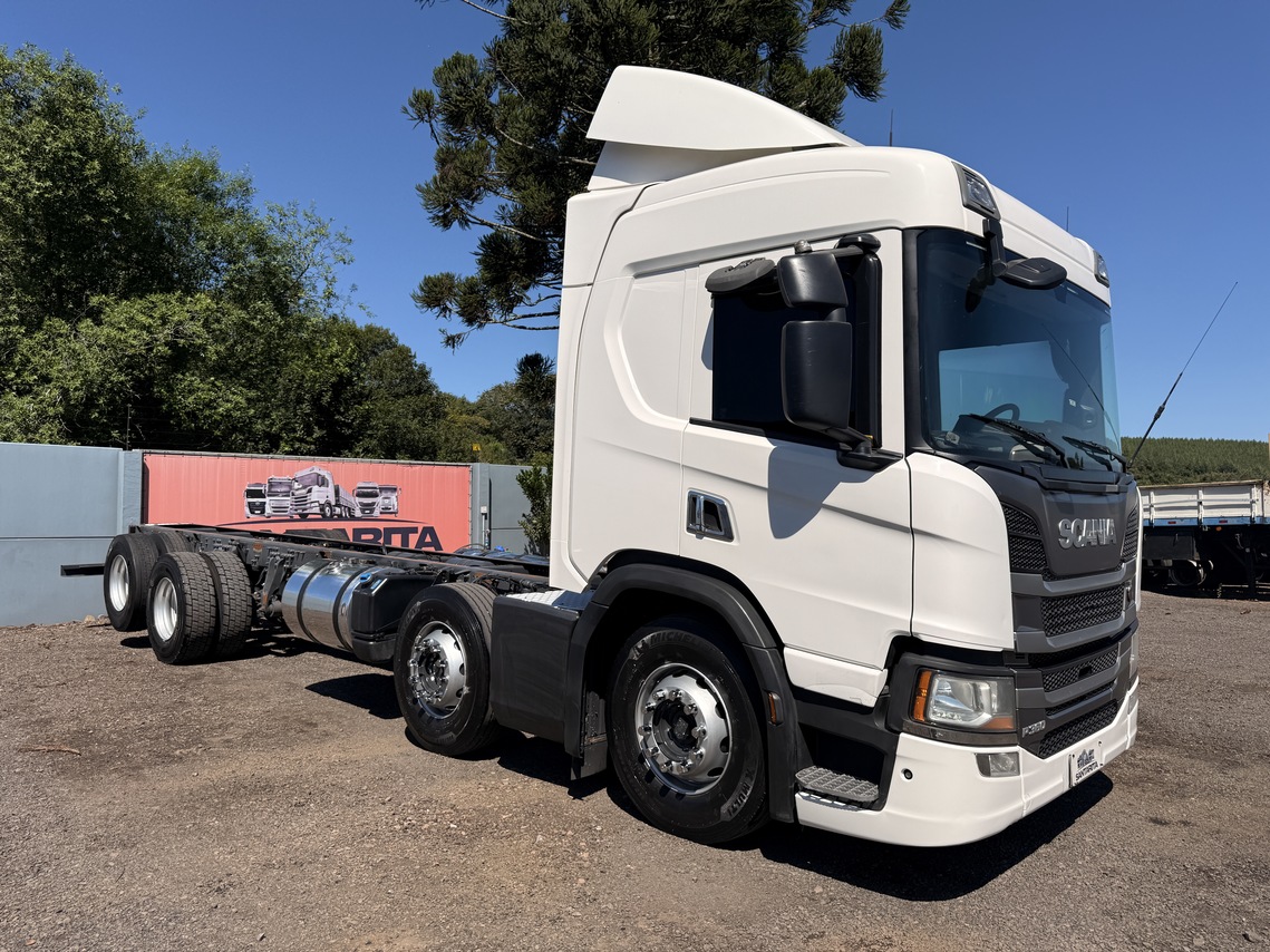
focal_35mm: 24
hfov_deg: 71.6
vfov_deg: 56.8
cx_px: 635
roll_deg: +0.3
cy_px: 476
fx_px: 880
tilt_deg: +2.8
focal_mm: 6.76
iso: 80
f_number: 1.78
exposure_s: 1/7353
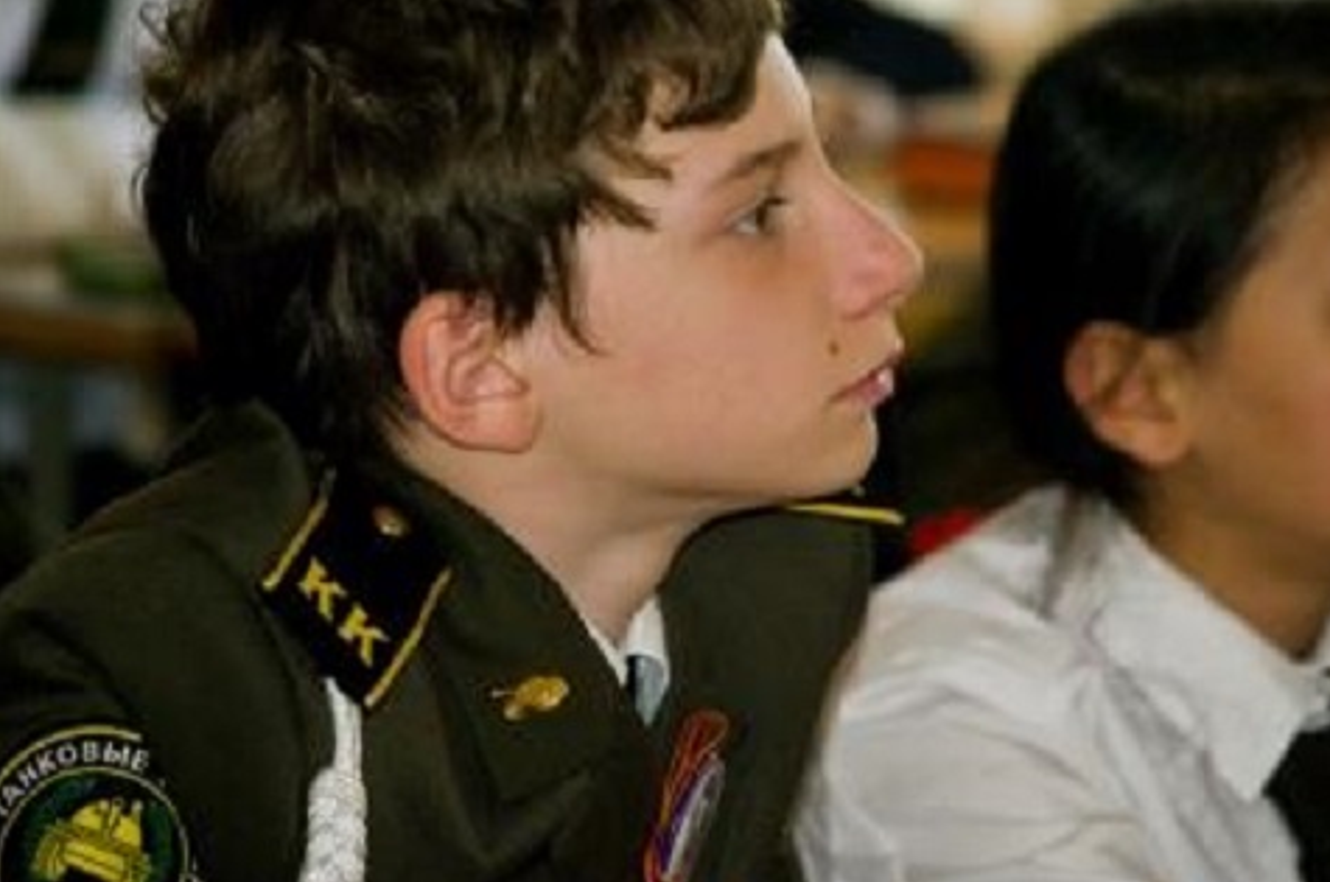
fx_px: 9319
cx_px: 756
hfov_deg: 8.2
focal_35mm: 253
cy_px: 315
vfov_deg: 5.4
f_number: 4.5
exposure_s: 1/125
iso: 800
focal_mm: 125
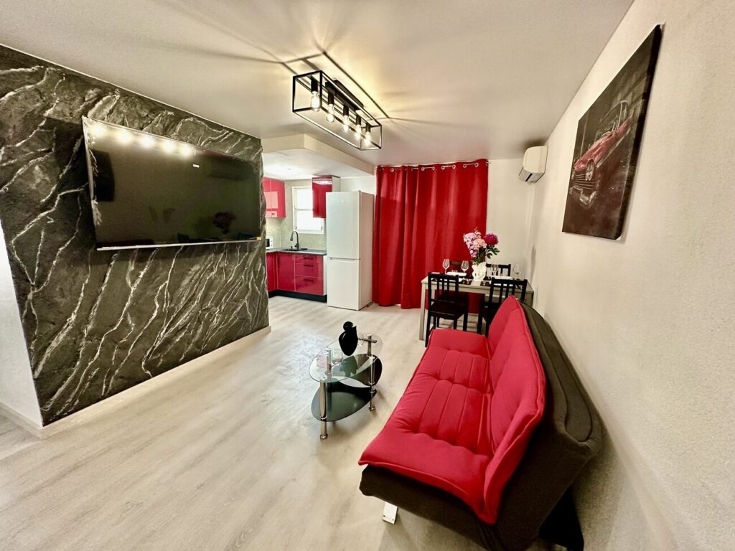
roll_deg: -0.8
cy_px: 276
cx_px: 368
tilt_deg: -10.7
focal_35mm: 14
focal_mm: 2.22
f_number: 2.2
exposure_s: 1/100
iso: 320
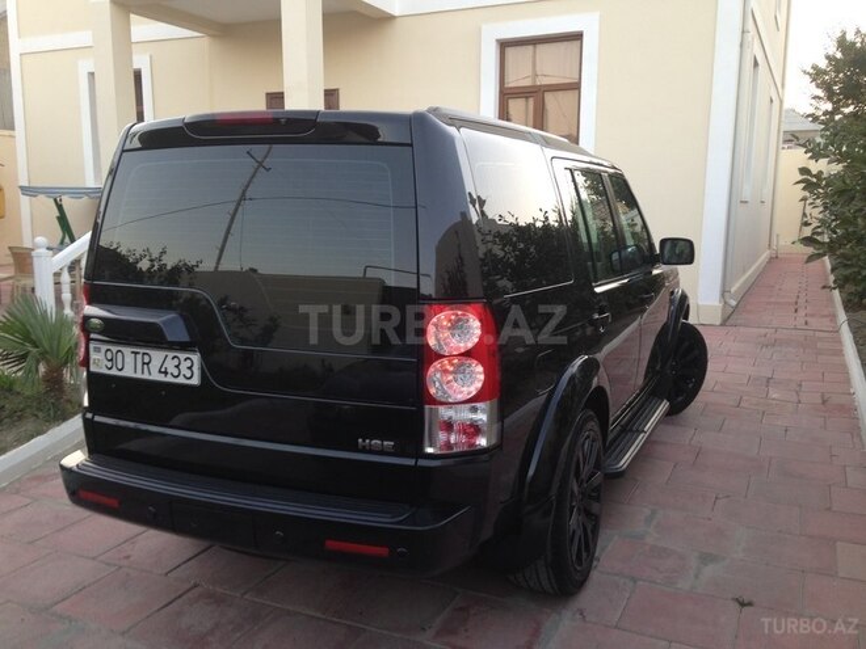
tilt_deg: -7.4
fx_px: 826
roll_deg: -3.3
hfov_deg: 55.4
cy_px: 324
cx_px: 433
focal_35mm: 33
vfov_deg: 42.9
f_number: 2.4
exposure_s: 1/40
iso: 50
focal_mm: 4.12
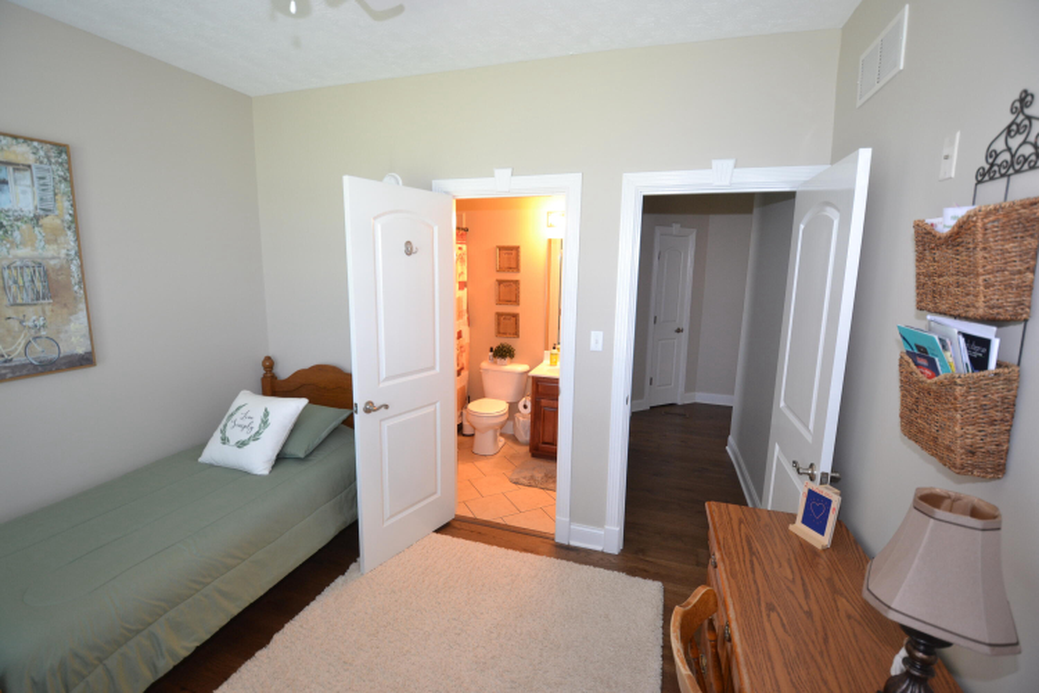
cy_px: 346
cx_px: 520
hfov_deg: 100.4
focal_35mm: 15
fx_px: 433
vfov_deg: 77.3
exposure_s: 1/20
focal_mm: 10
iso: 400
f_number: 3.5
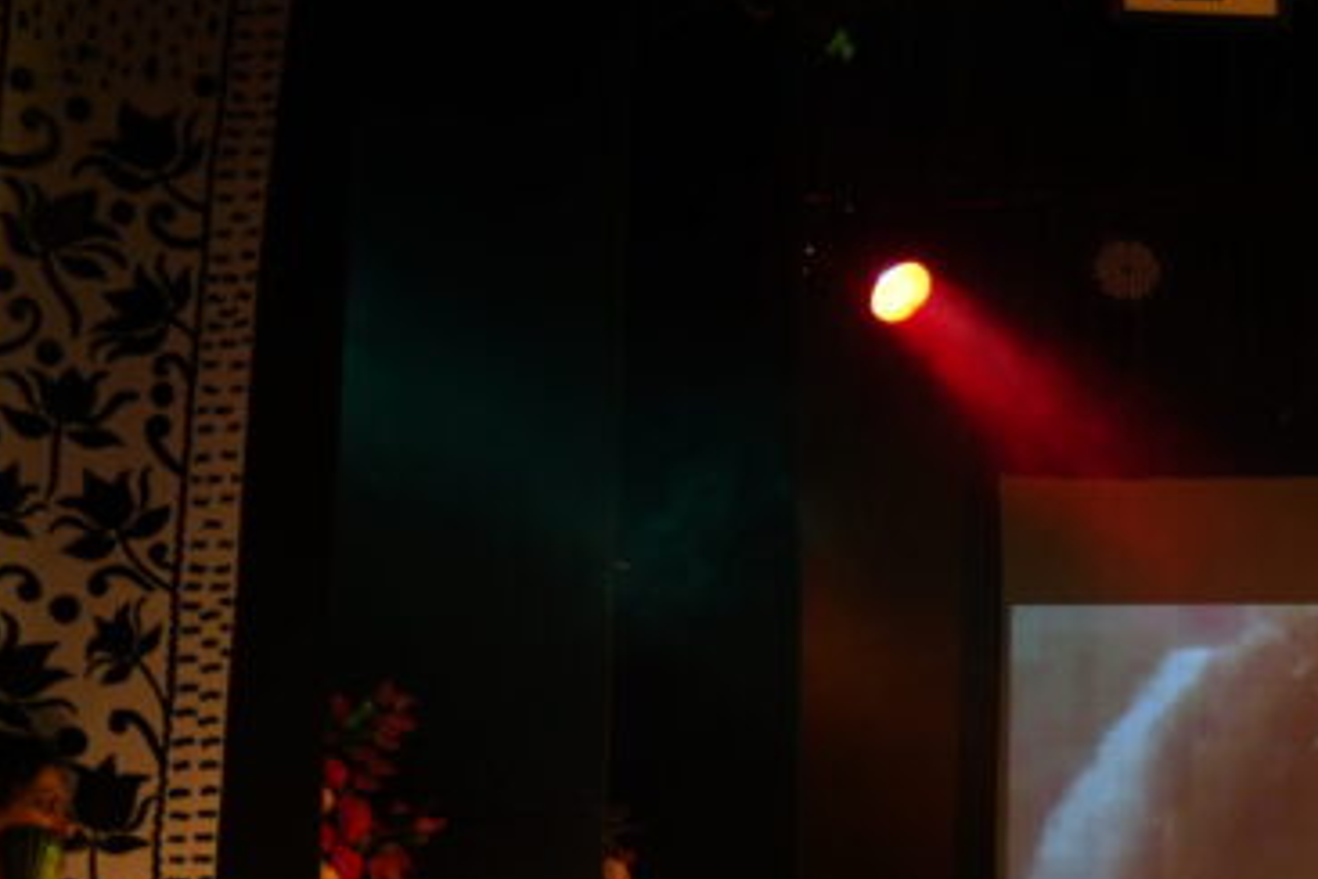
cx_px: 1754
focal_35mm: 98
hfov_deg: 19.1
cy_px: 838
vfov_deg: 13.8
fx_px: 3588
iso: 640
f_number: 2.5
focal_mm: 35
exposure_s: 1/160
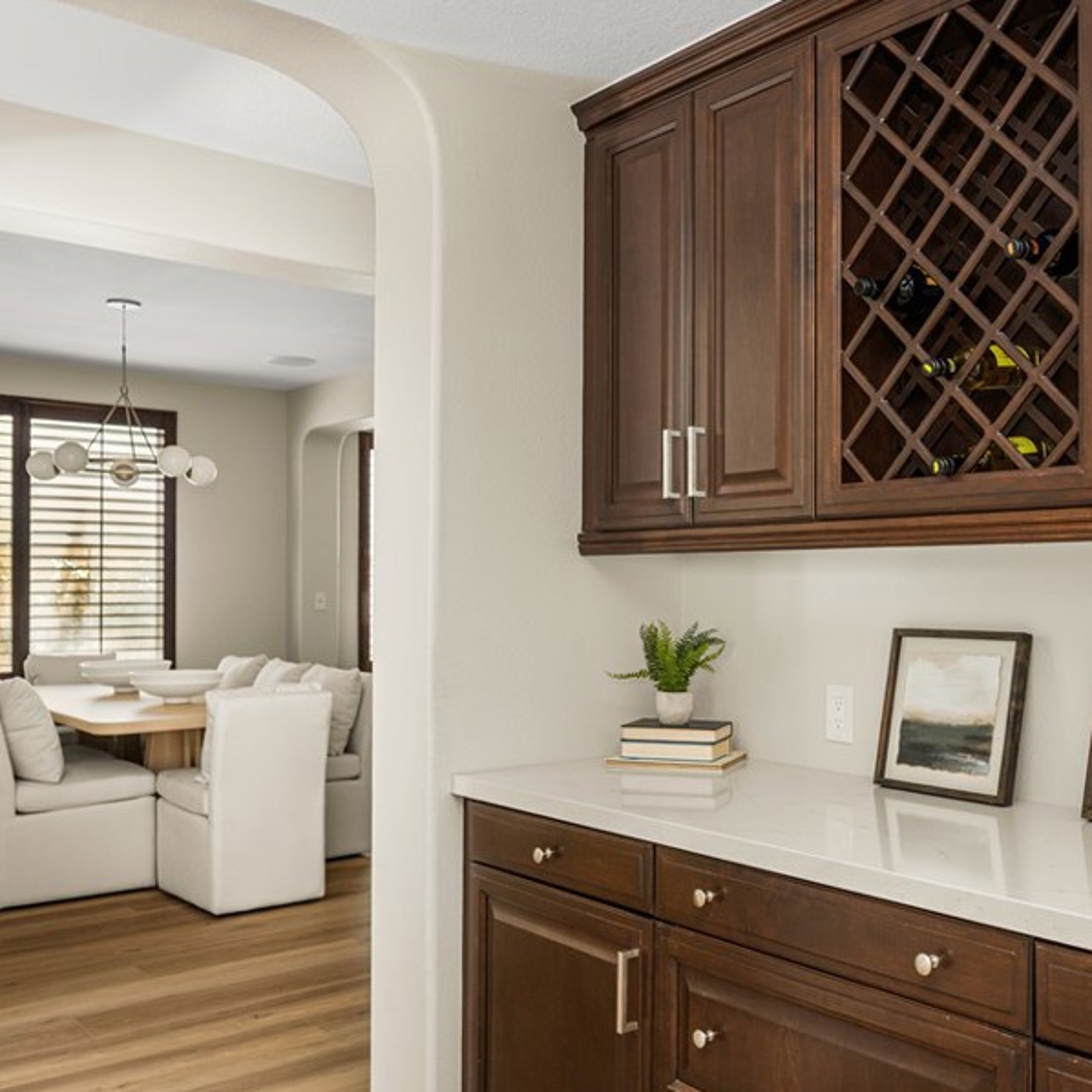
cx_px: 727
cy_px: 562
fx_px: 1142
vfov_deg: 51.1
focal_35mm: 32
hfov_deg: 50.2
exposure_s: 1
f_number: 5.6
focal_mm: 22
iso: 100
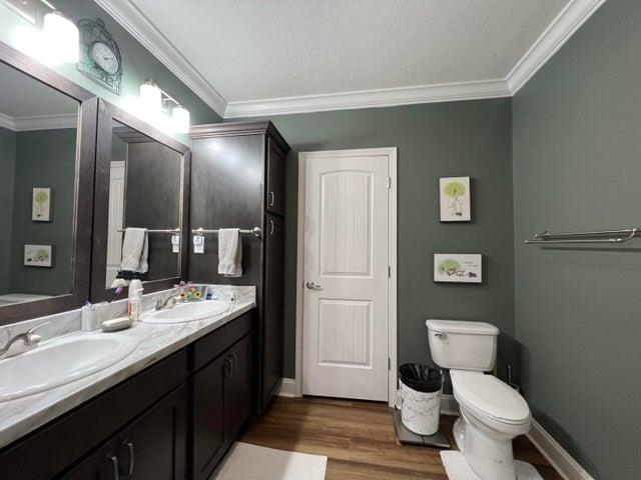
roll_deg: -0.3
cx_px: 320
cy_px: 240
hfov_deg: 106.2
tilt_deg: +1.7
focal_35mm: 13
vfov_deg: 89.9
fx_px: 241
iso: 250
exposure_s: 1/60
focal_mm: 1.57
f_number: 1.8
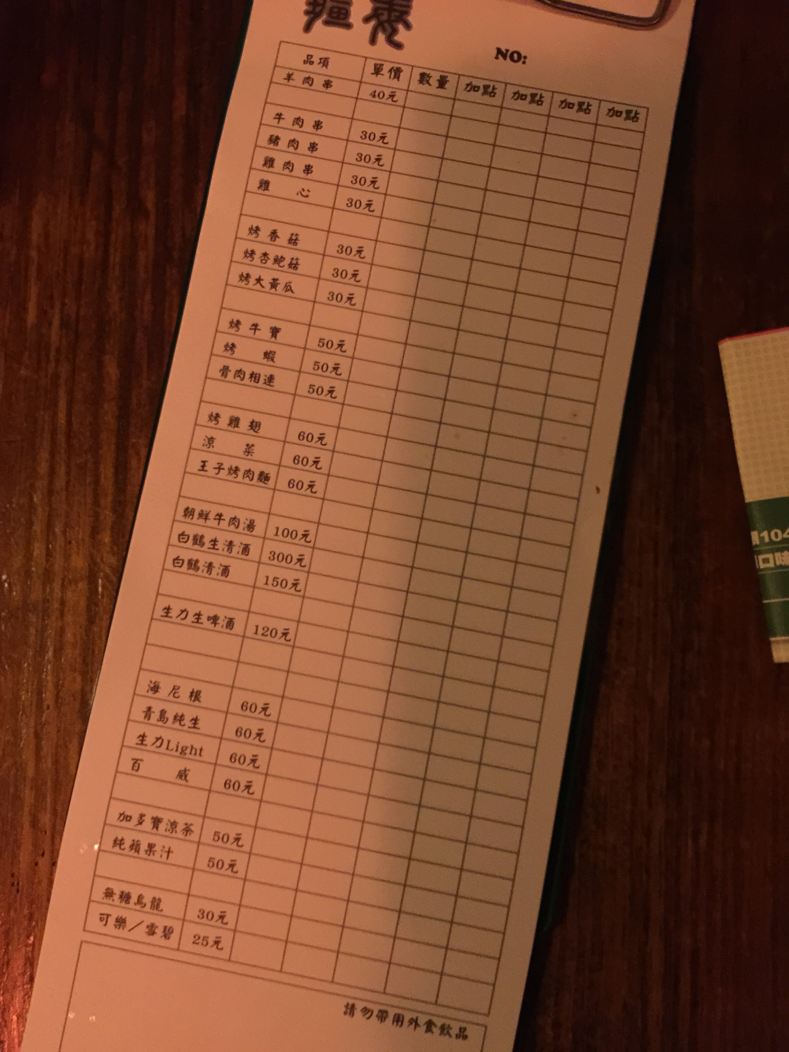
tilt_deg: -85.6
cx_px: 394
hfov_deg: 48.2
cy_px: 526
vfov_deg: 61.7
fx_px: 881
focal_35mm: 29
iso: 200
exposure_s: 1/4
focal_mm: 4.15
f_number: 2.2
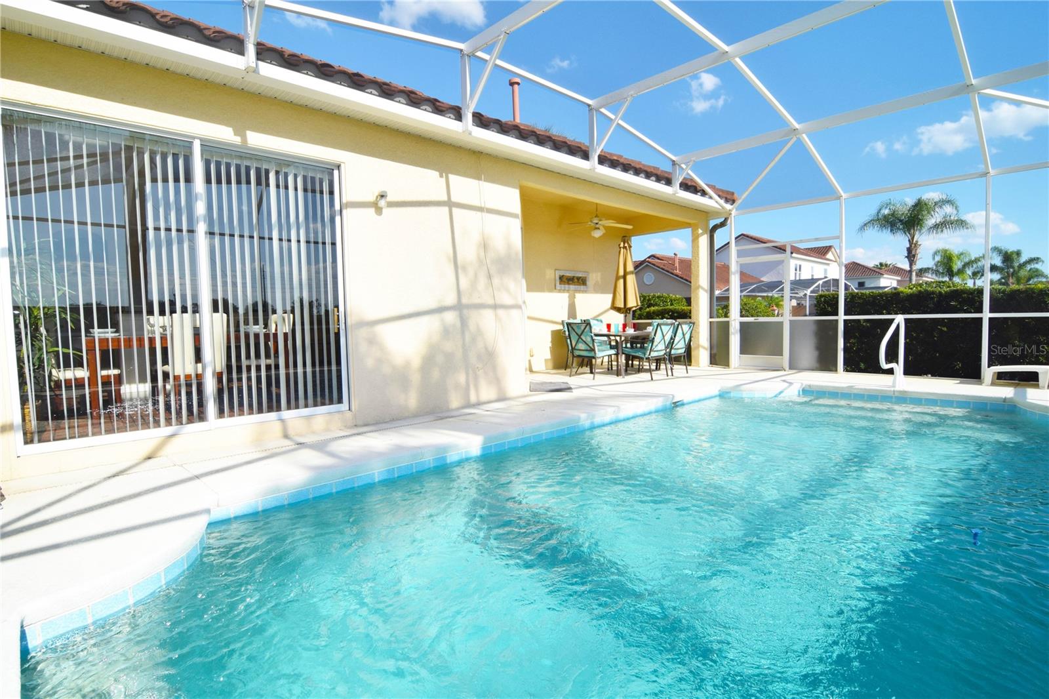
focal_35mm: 16
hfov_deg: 95.0
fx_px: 481
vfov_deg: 72.0
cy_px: 350
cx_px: 524
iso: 400
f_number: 10
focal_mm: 11
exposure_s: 1/400
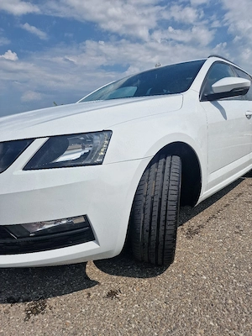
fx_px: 223
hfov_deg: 58.9
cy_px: 168
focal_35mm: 23
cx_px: 126
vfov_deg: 73.9
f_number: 1.8
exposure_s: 1/3333
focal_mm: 6.4
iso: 50
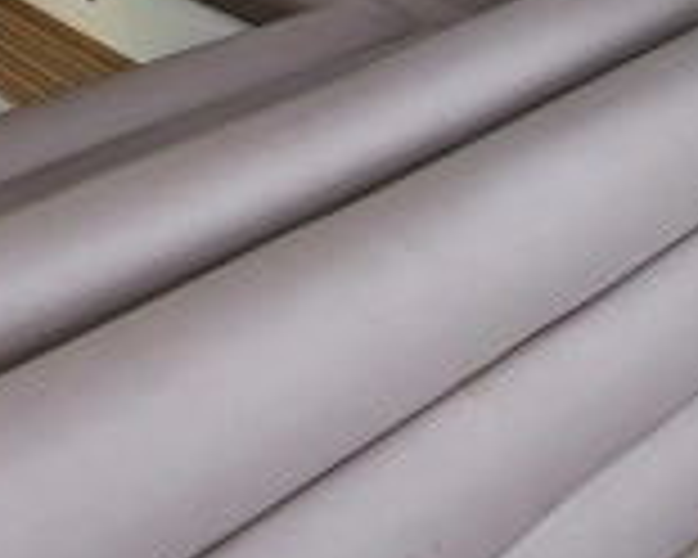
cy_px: -79
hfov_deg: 30.1
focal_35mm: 45
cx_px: -266
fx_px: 930
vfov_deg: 29.6
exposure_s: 1/738
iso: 64
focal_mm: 2.2
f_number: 2.2
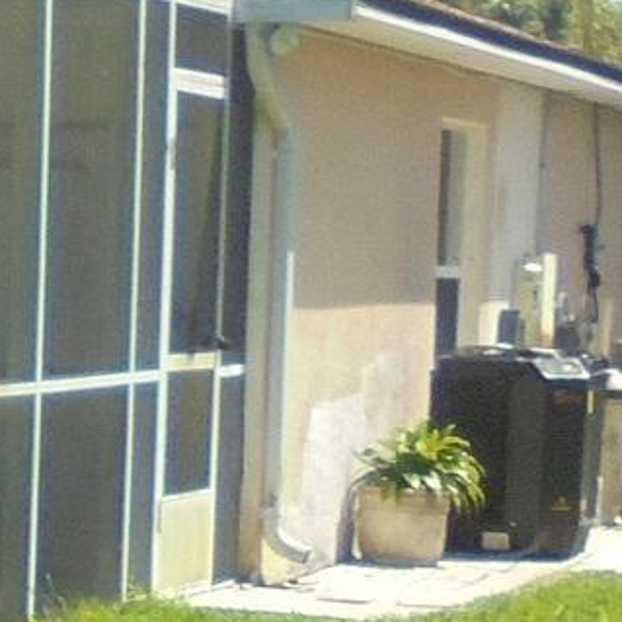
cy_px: 586
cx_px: -1394
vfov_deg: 9.7
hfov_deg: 8.0
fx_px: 3659
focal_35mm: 180
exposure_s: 1/500
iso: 100
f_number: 3.5
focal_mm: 4.6
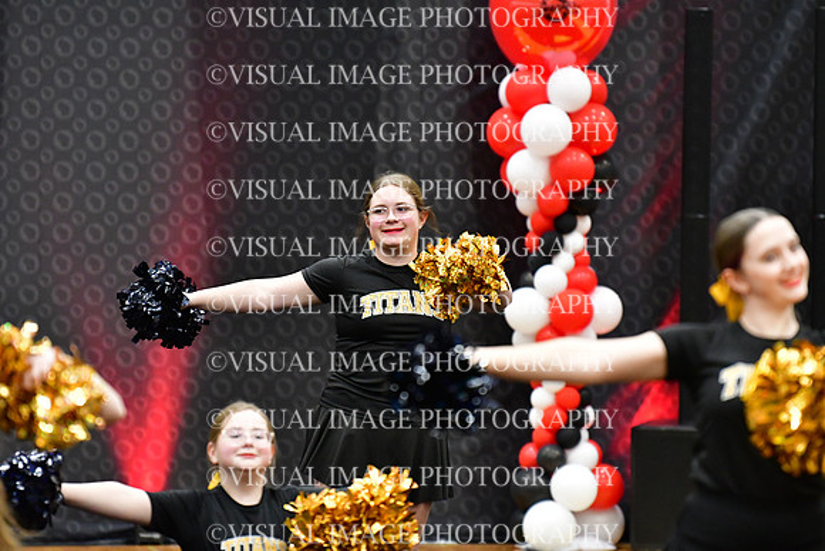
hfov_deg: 6.9
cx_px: 412
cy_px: 276
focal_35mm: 300
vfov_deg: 4.6
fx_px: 6876
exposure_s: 1/500
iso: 5000
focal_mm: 200
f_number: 3.2
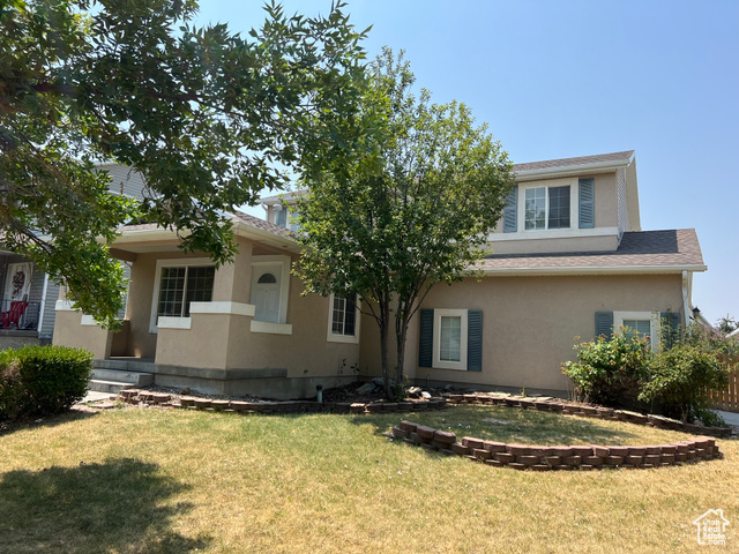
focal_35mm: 26
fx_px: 555
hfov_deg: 67.3
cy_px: 277
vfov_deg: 53.1
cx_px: 370
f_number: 1.5
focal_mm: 5.7
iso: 50
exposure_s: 1/2457
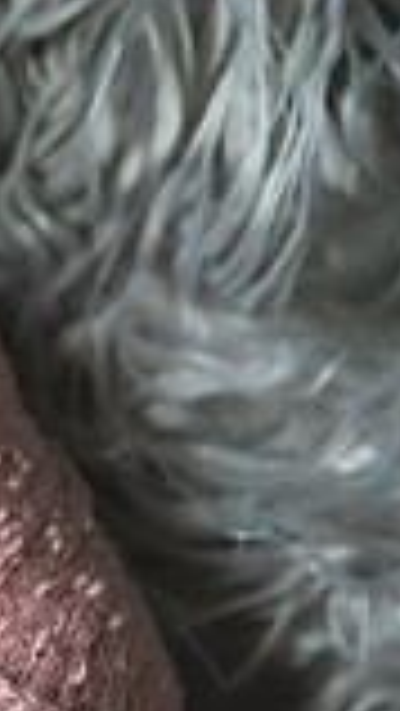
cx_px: -867
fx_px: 5086
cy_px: 308
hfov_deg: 4.3
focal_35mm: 270
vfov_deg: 8.0
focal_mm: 70
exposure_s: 1/125
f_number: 2.8
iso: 1000
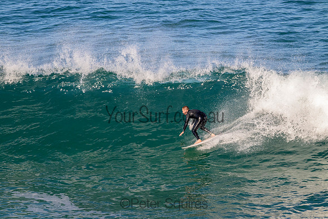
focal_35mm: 400
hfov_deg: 5.2
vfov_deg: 3.4
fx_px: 3645
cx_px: 164
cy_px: 110
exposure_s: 1/2000
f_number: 11
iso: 1800
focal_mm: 400
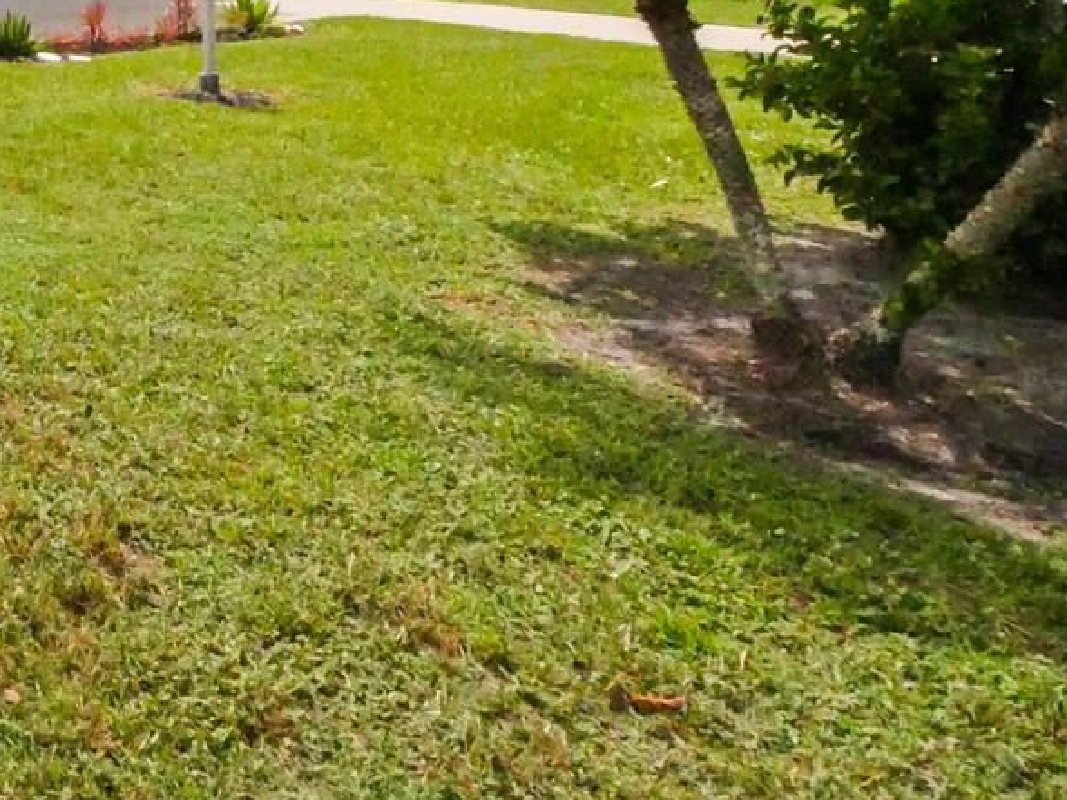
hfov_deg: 35.0
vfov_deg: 31.2
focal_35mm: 38
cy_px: -179
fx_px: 1172
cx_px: -301
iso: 6400
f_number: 14
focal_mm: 7
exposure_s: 1/4000
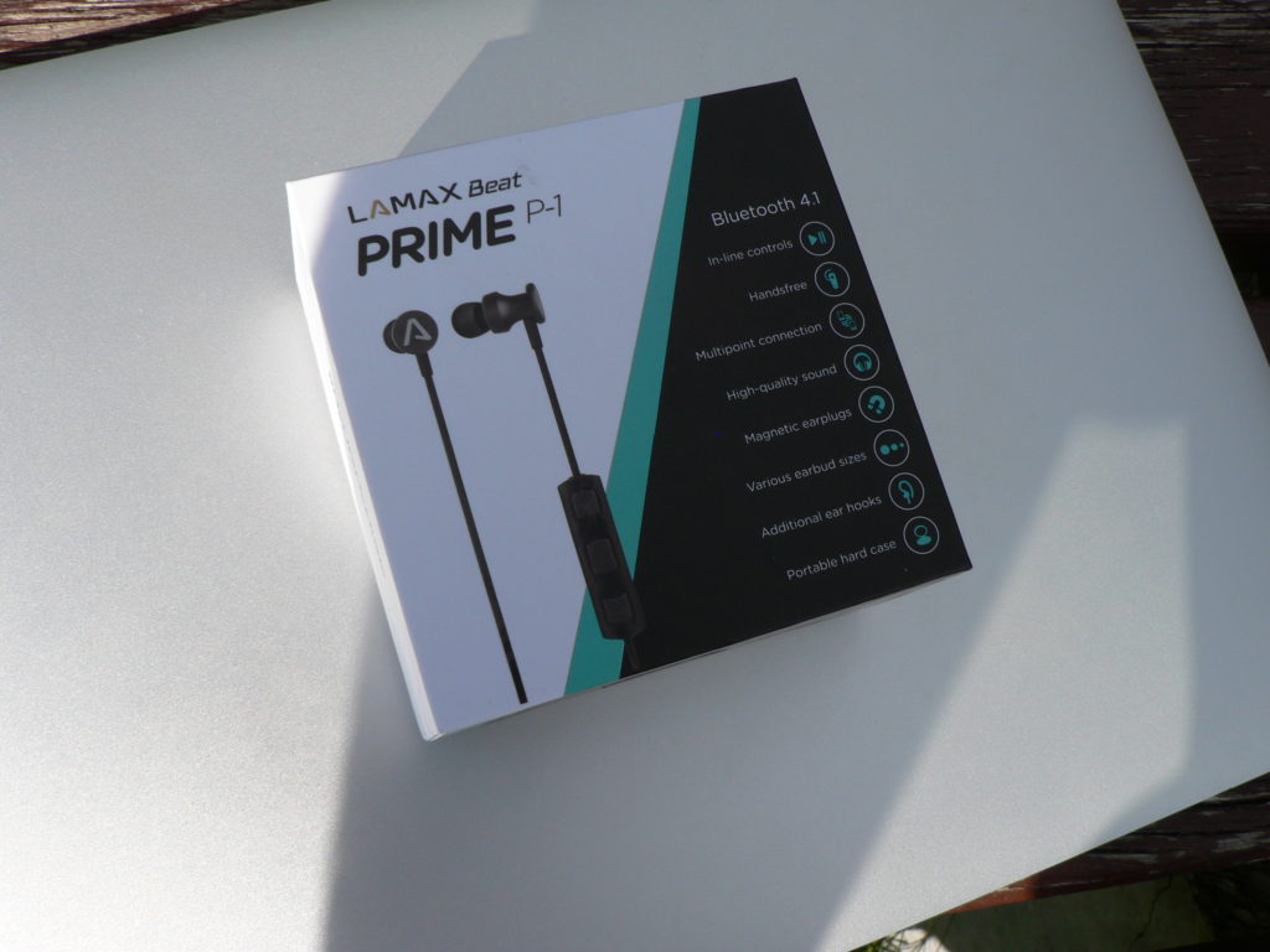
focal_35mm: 36
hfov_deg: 51.4
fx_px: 1321
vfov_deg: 39.7
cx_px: 635
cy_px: 476
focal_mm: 6
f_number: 5.6
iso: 80
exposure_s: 1/400
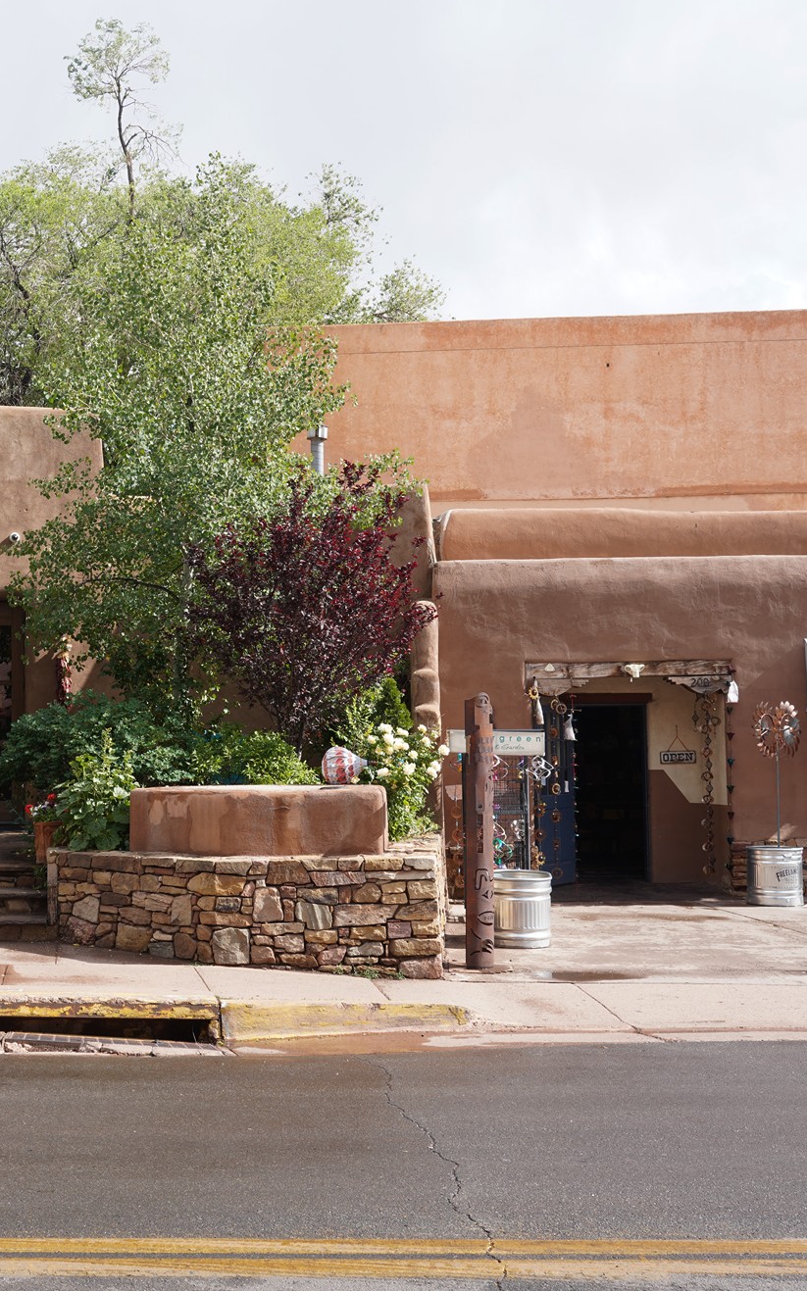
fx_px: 1689
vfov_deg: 41.8
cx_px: 134
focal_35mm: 48
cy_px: 641
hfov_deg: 26.3
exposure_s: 1/100
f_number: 9
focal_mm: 31
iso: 100
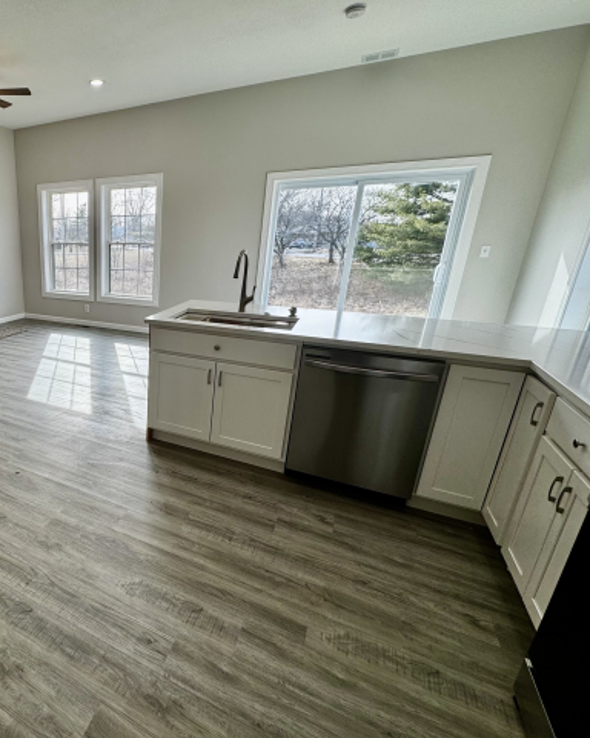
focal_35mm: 19
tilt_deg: -18.5
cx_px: 98
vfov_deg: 83.3
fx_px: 415
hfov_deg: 63.1
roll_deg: +0.3
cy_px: 363
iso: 40
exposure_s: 1/157
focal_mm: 2.22
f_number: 2.2
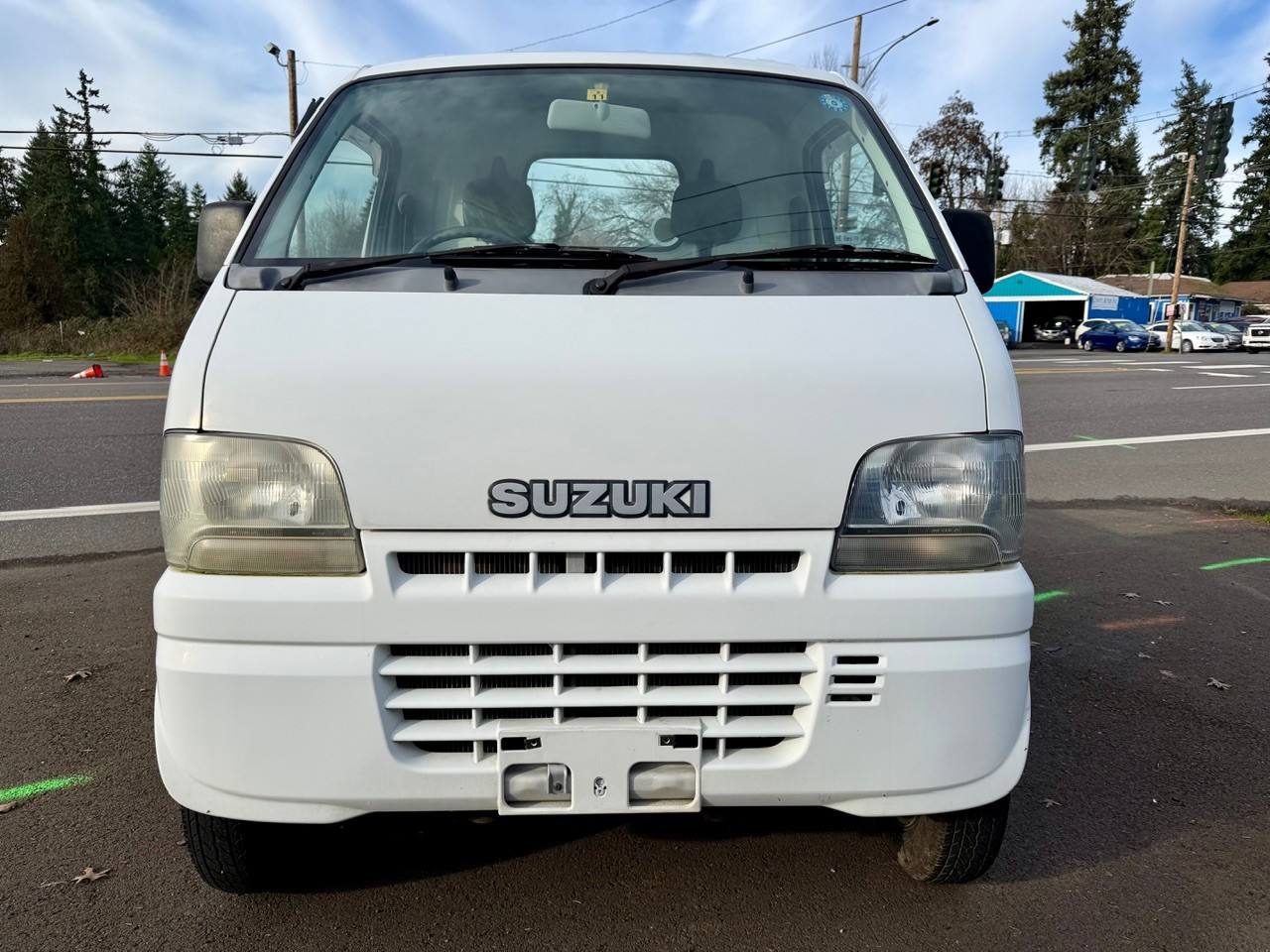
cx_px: 635
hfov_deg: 71.6
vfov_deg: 56.8
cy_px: 476
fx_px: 881
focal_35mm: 24
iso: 80
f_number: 1.78
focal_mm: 6.76
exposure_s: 1/4167
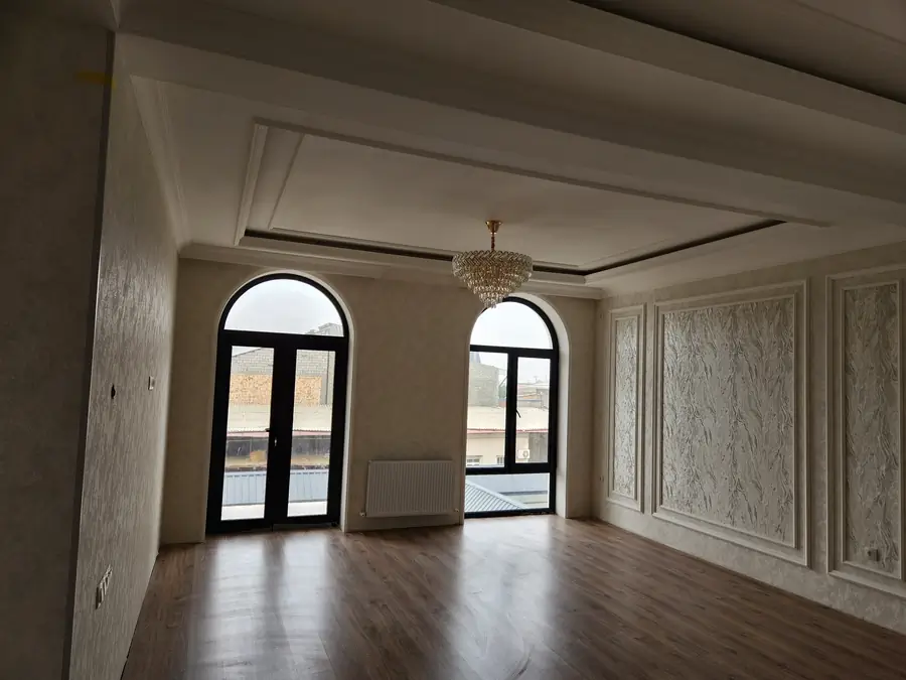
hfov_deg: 73.9
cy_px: 340
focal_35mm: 23
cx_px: 453
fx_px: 602
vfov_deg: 58.9
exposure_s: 1/243
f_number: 1.8
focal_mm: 5.4
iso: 20
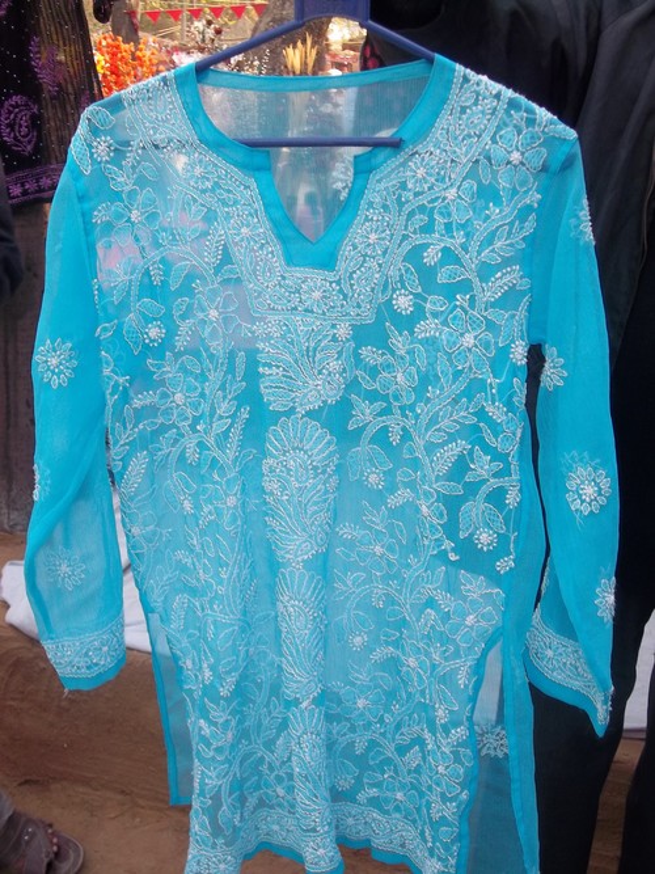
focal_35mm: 50
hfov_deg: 29.1
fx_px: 1262
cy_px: 437
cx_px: 328
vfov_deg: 38.2
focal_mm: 8.8
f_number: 3.6
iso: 80
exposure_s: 1/50
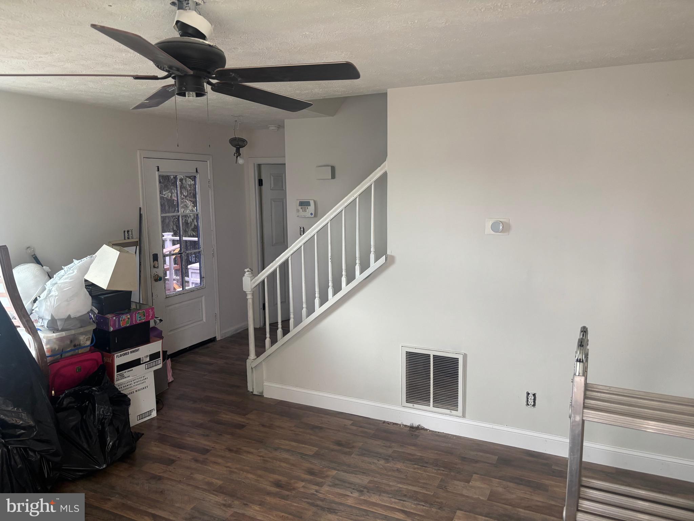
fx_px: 521
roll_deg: -0.1
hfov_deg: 67.3
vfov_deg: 53.1
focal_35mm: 26
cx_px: 347
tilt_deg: -7.8
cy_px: 260
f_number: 1.6
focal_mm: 5.96
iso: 160
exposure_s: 1/60
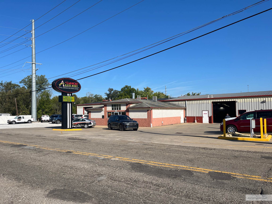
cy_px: 102
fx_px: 204
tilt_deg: +3.0
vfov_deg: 53.1
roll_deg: +1.2
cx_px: 136
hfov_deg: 67.3
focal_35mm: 26
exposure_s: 1/4484
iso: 50
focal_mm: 5.1
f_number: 1.6
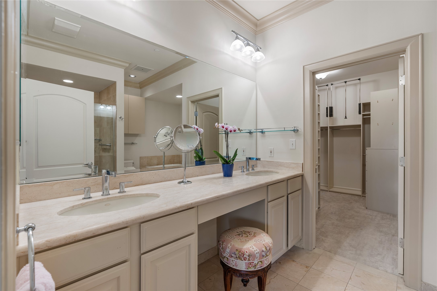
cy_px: 146
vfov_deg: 73.7
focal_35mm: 16
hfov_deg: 96.7
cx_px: 218
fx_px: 194
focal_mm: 16
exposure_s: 1/8
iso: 100
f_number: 5.6
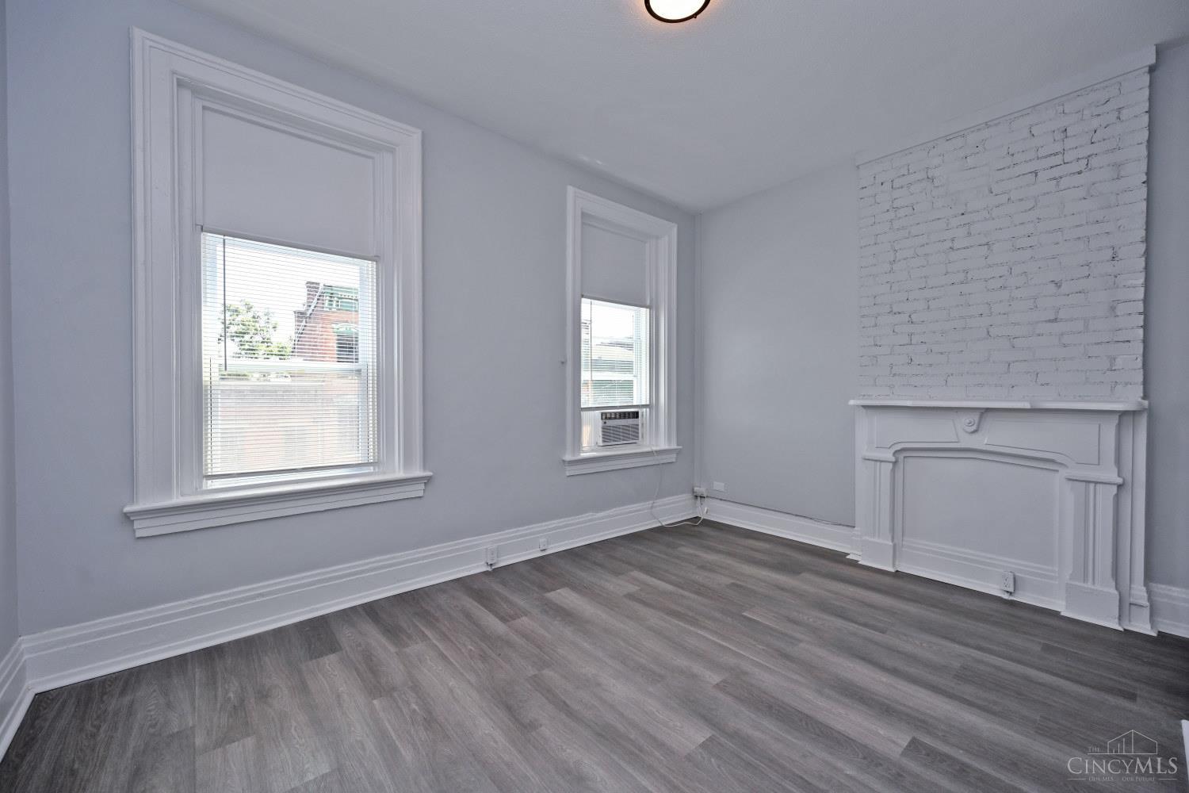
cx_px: 594
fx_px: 462
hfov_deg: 104.3
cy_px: 396
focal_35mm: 14
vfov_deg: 81.2
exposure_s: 1/125
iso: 160
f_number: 5.6
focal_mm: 14
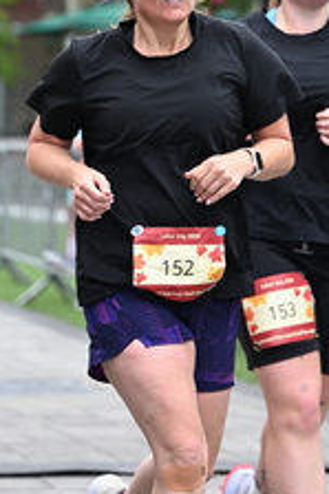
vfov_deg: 9.6
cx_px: 297
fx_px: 2938
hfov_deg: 6.4
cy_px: -4
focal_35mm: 214
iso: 640
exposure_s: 1/2000
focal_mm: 87
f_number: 2.8
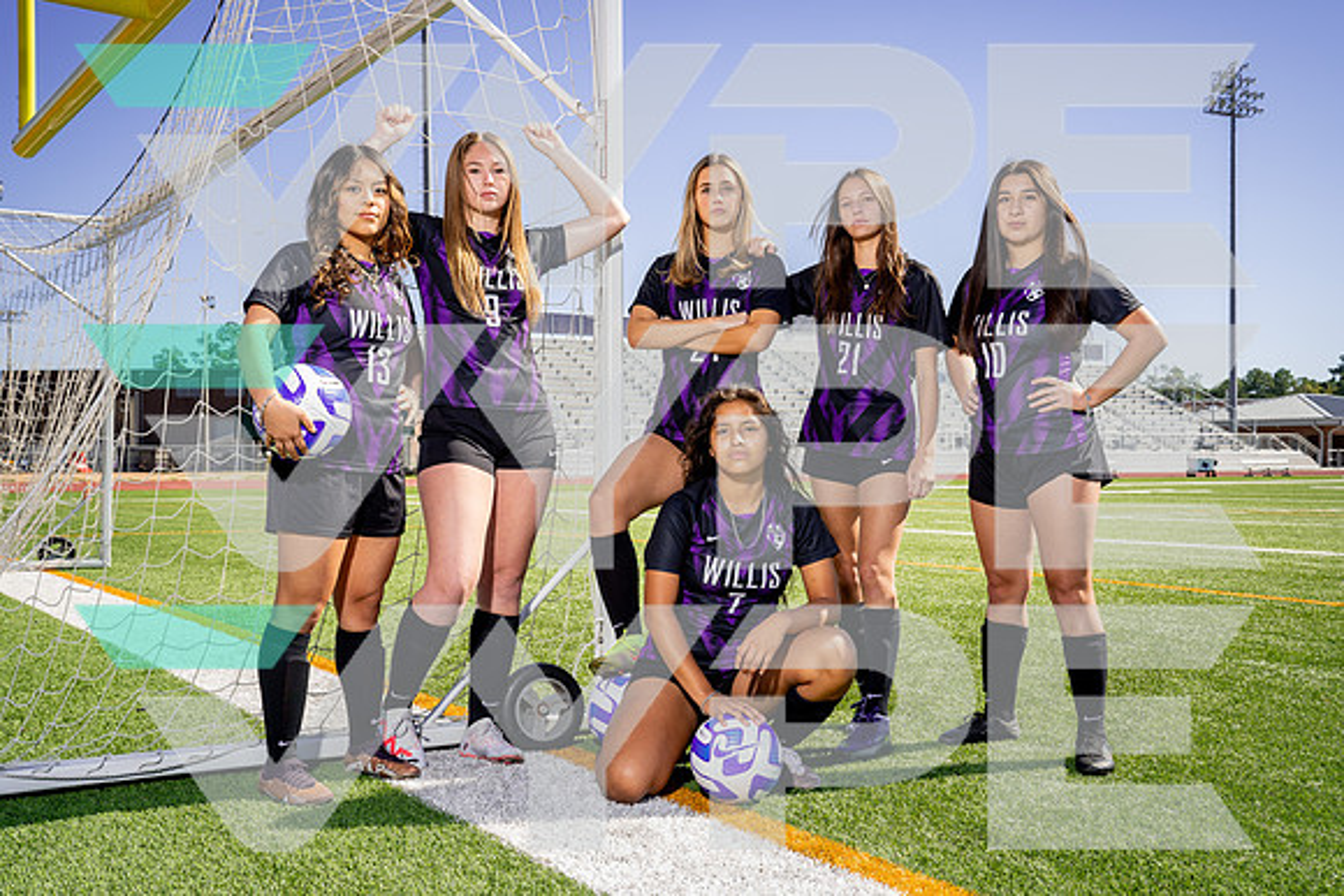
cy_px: 448
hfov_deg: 50.1
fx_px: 1437
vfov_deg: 34.7
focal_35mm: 38
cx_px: 672
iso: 200
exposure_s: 1/250
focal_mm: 38
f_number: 8
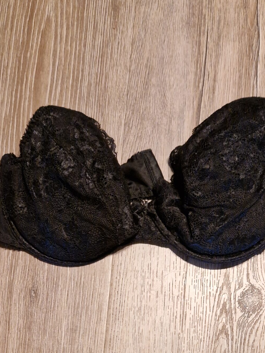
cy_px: 302
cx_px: 167
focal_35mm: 44
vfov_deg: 40.4
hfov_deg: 32.7
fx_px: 449
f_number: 1.8
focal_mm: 5.4
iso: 80
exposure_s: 1/100
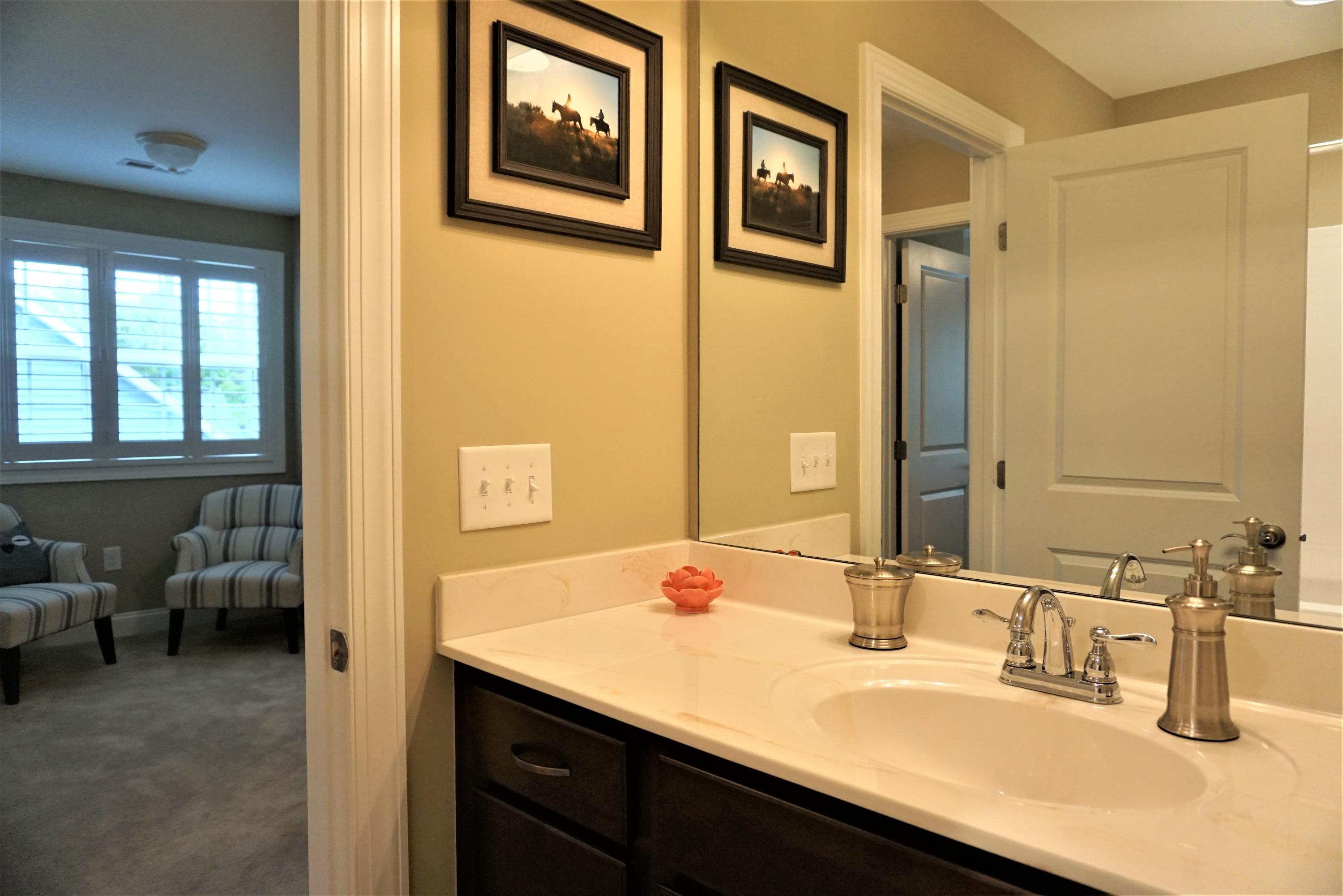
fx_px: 895
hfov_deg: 73.7
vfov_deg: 53.1
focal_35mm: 24
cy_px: 448
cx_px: 672
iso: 800
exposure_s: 1/160
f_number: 4
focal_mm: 16
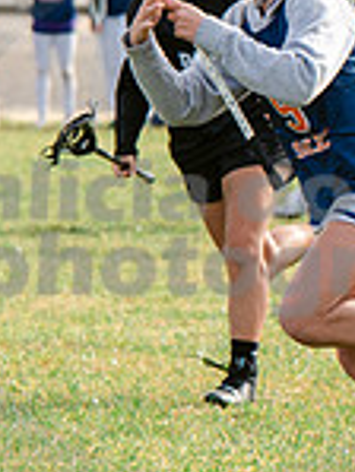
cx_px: 224
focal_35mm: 576
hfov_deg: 2.6
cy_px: 225
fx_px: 7865
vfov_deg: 3.4
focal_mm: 145
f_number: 5
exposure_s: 1/1600
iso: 400
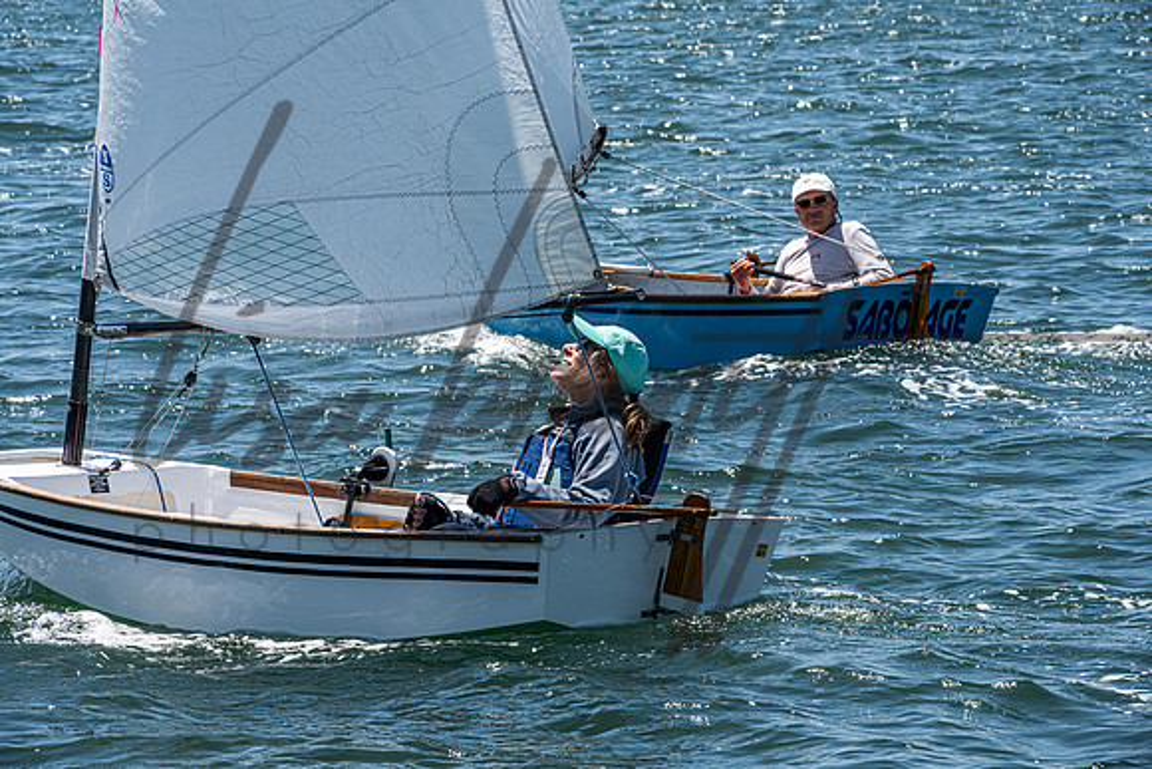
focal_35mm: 200
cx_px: 576
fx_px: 6401
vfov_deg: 6.9
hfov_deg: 10.3
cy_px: 384
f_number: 18
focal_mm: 200
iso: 250
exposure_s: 1/200
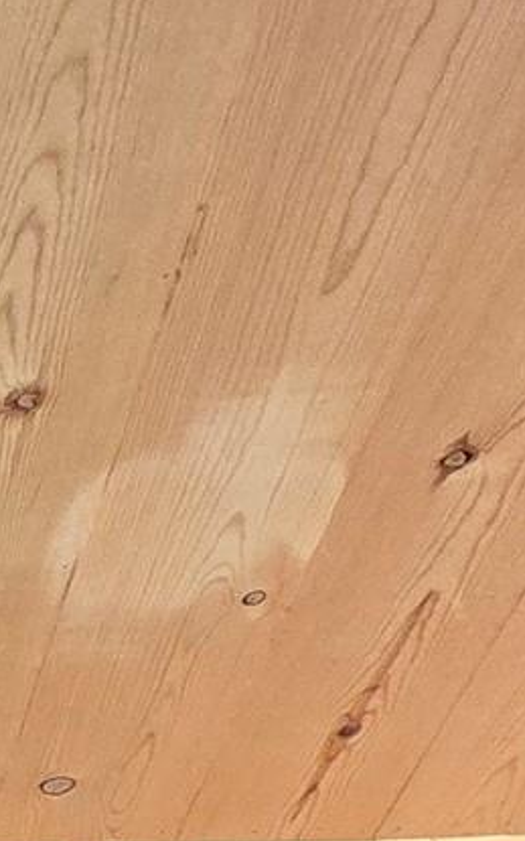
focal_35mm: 68
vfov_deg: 25.1
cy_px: 1157
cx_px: -624
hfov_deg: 14.6
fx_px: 1558
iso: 1600
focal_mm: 2.2
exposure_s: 1/24
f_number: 2.2
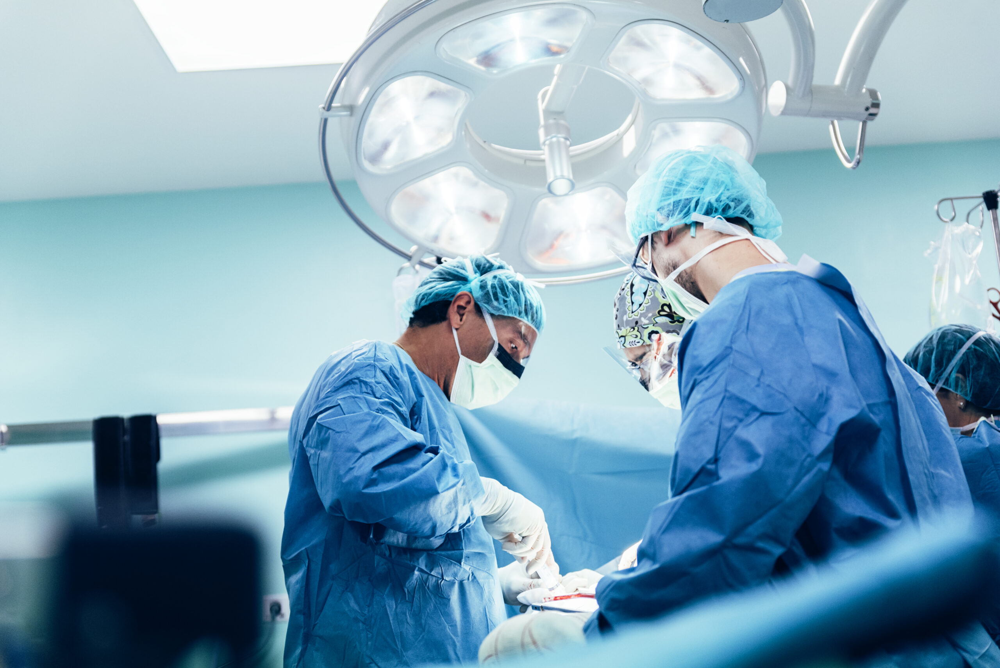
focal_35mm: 50
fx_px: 1389
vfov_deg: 27.0
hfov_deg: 39.6
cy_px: 334
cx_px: 500
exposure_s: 1/500
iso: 500
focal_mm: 50
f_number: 2.8
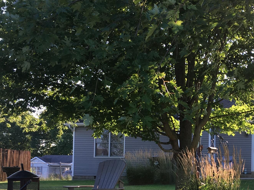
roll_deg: -0.9
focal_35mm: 66
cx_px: 211
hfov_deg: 28.6
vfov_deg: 21.9
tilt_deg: +4.5
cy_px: 161
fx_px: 484
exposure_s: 1/264
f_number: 2.2
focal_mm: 4.15
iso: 25
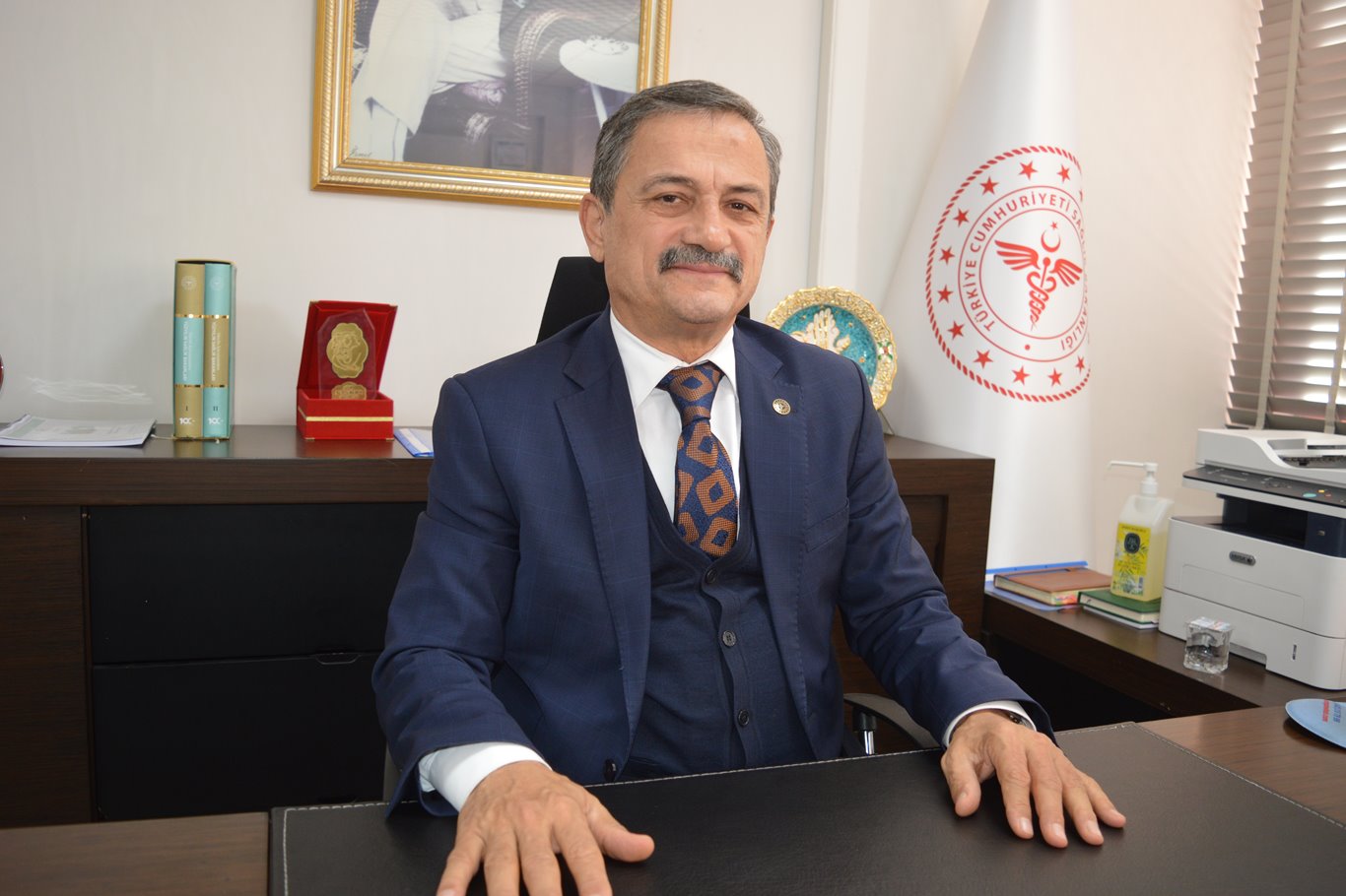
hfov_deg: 61.9
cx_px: 673
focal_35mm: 30
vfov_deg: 43.6
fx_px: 1121
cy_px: 448
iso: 500
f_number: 3.5
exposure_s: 1/60
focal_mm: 20
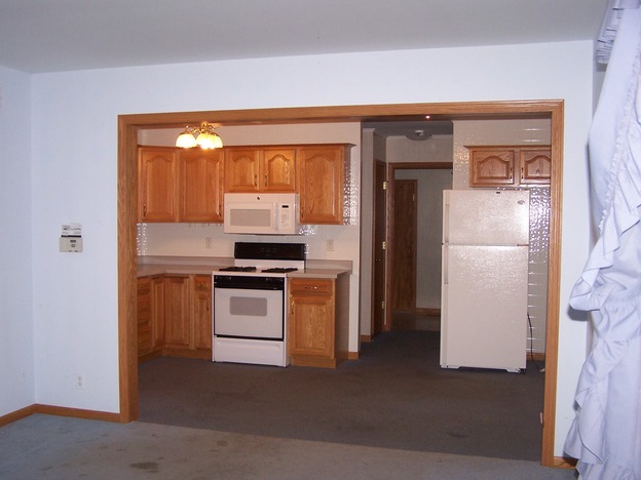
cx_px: 313
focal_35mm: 39
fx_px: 722
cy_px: 241
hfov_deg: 47.9
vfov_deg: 36.8
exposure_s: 1/60
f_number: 2.8
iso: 140
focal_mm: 6.3
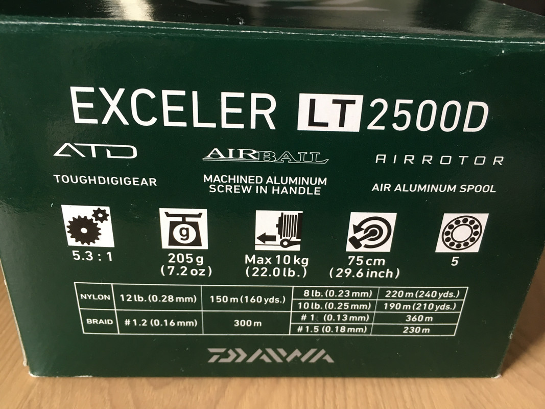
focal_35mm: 29
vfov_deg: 48.2
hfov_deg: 61.7
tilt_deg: -33.6
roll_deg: -3.8
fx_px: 457
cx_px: 272
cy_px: 204
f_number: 2.2
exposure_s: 1/33
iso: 100
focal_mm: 4.15
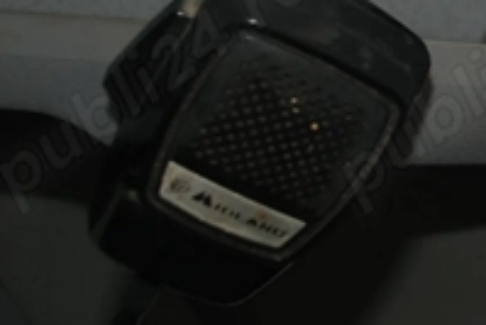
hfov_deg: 12.5
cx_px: 667
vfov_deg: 8.6
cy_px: 48
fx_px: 2141
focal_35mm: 159
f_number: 4.5
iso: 200
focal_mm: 35
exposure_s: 1/60
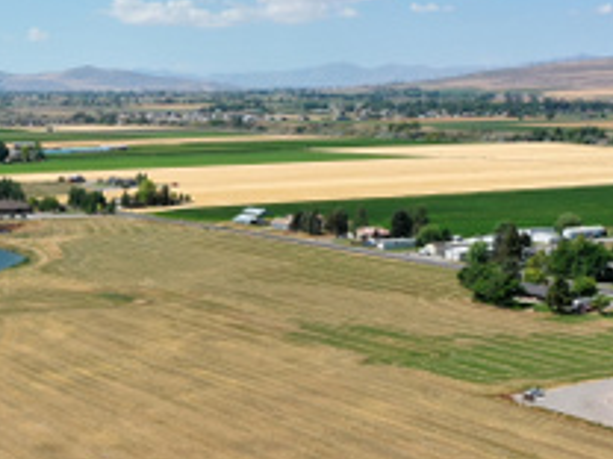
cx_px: 156
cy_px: 419
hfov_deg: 23.3
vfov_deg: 17.5
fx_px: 1470
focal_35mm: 83
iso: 100
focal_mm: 10.26
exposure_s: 1/640
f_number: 6.3
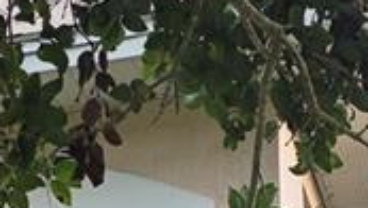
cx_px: 96
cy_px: 624
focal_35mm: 148
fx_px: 1447
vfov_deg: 7.3
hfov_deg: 14.4
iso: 40
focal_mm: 6.3
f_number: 1.7
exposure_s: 1/180
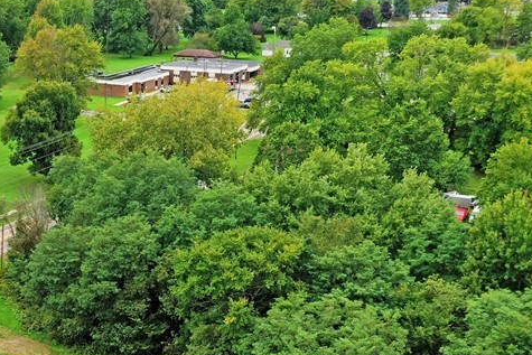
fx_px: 946
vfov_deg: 21.2
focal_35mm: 64
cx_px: 15
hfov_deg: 29.6
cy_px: 231
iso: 100
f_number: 4.5
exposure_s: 1/200
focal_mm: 10.26
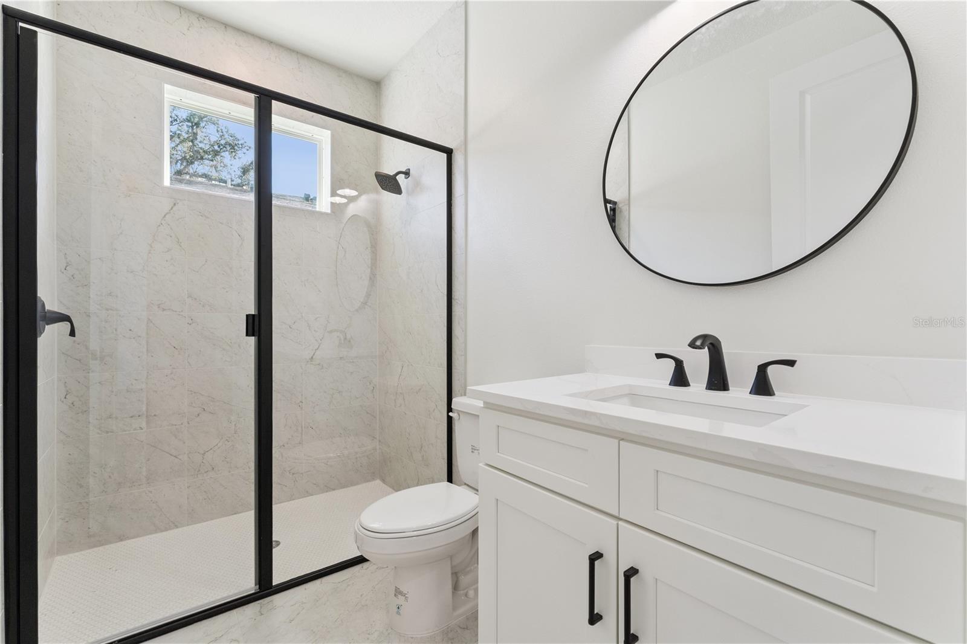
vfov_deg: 75.5
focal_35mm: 16
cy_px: 322
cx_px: 484
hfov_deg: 98.6
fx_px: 416
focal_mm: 15.5
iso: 800
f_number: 11
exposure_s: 1/60
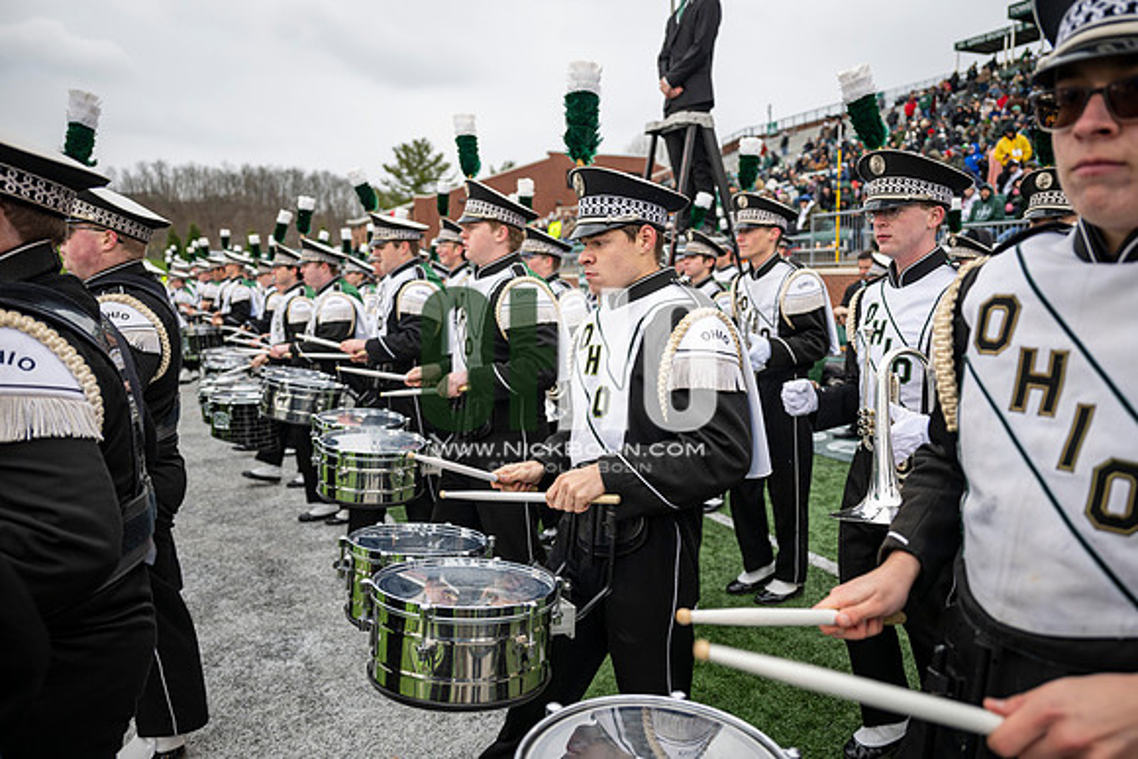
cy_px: 380
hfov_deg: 73.7
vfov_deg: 53.2
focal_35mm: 24
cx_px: 569
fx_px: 759
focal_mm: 24
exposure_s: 1/500
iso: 160
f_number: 2.8
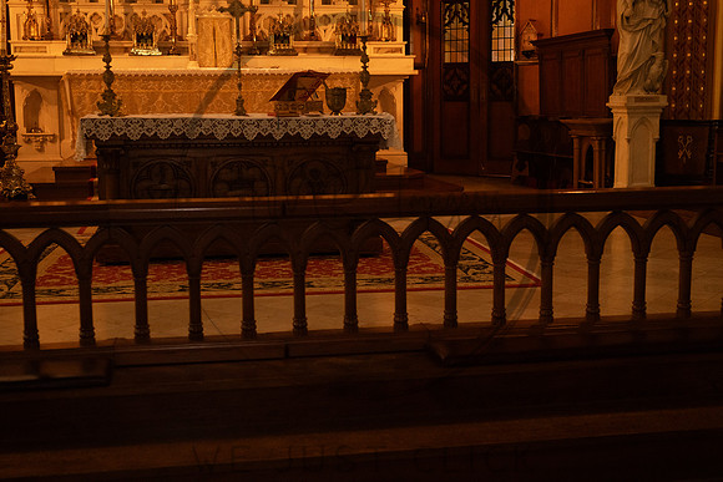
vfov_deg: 27.0
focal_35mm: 50
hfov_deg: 39.6
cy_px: 241
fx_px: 1004
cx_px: 362
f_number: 4
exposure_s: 1/250
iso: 5000
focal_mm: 50
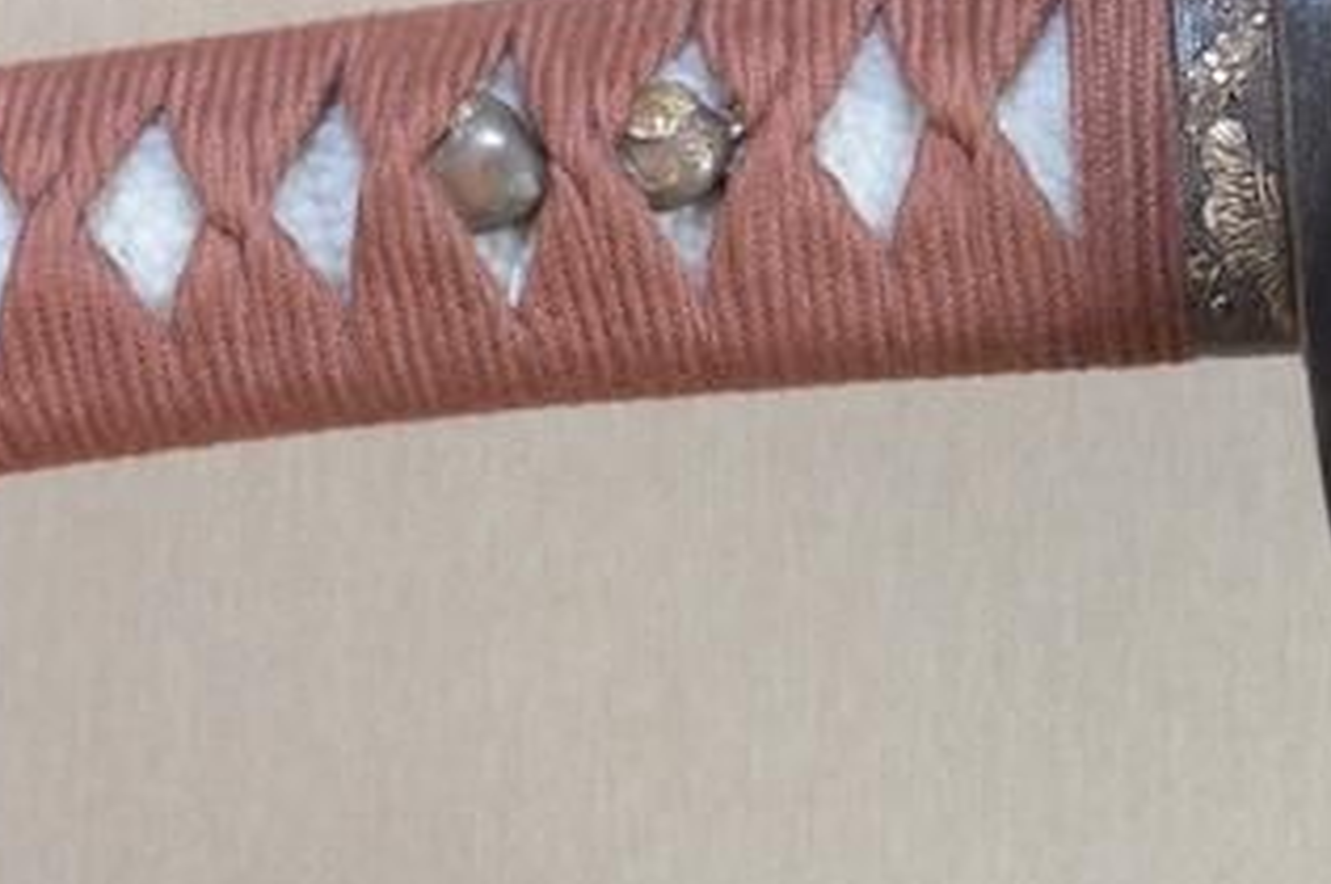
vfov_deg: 10.2
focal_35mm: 133
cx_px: 1672
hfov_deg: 14.8
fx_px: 4912
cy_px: -23
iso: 400
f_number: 11
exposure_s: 1/1.6
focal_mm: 20
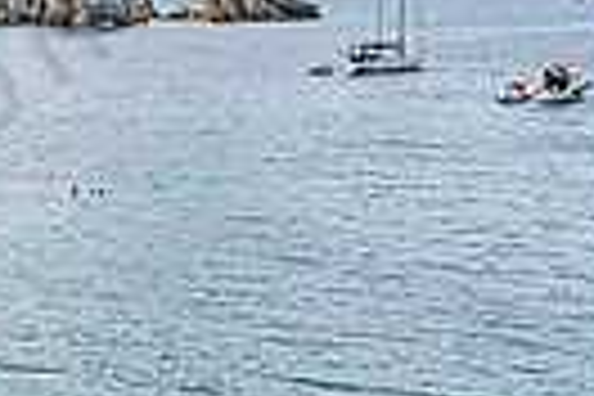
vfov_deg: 8.9
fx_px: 2541
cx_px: -486
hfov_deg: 12.2
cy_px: 394
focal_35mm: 154
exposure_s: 1/500
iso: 400
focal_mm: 35
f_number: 11
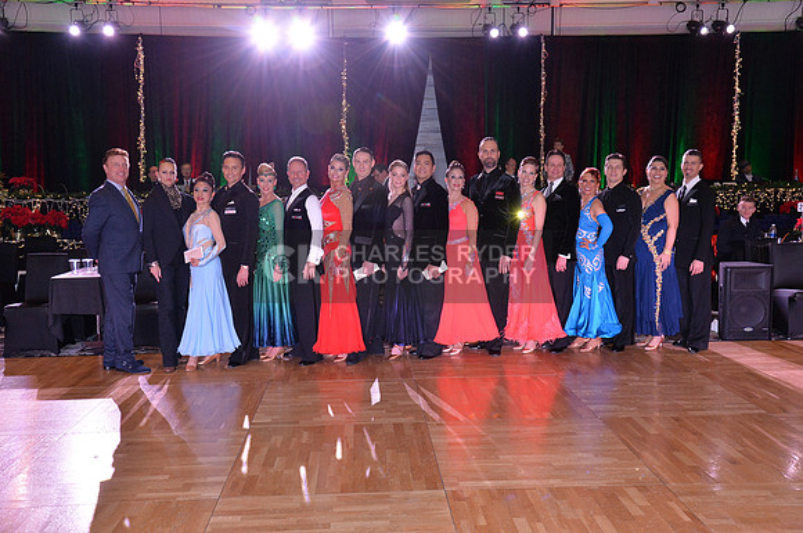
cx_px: 402
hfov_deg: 50.8
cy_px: 266
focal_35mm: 38
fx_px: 846
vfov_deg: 35.0
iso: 2500
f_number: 5.6
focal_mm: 38
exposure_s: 1/250
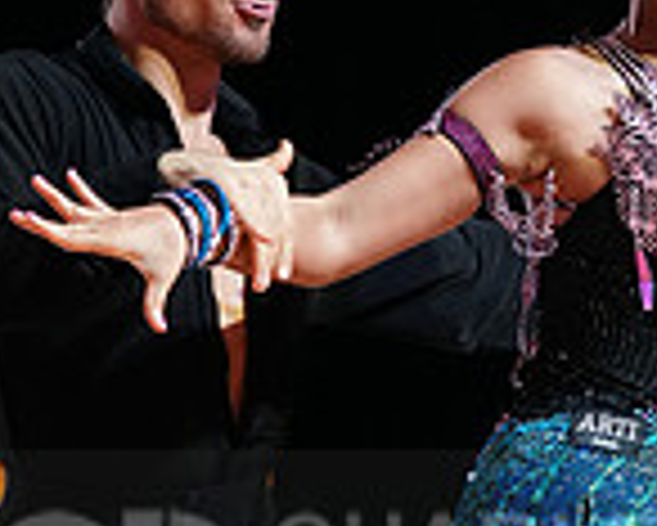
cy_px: 602
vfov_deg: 3.1
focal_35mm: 503
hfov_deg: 3.8
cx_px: 551
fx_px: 9787
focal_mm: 135
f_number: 4
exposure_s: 1/320
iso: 2500
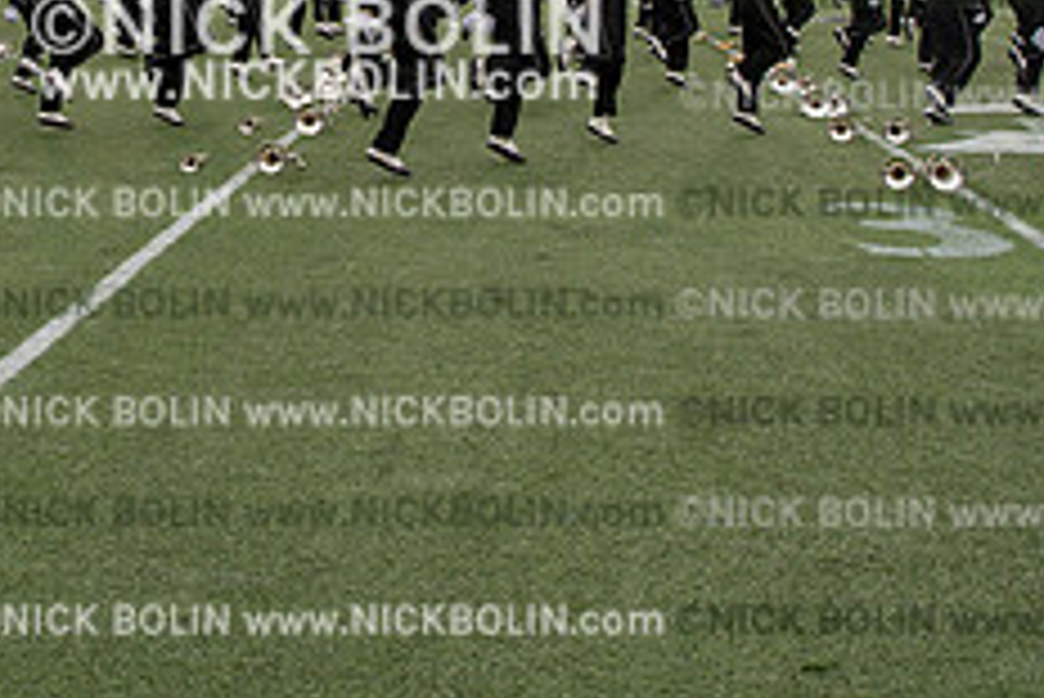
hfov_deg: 33.0
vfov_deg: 21.3
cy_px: -110
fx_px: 1741
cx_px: 315
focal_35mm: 60
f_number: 3.5
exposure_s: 1/800
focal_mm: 24
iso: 250
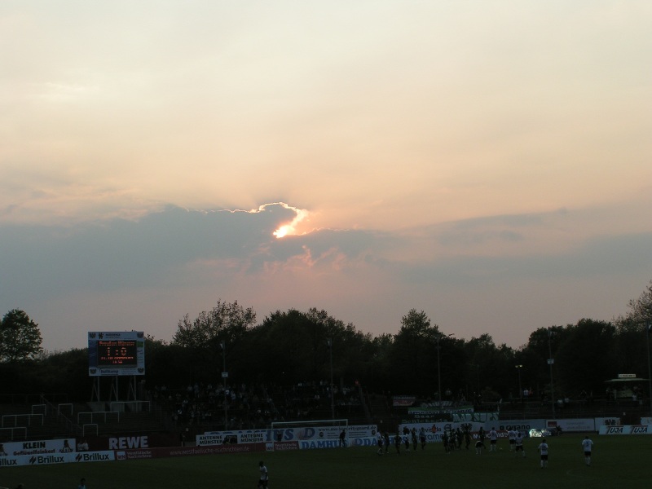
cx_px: 326
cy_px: 244
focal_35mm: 65
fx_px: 1224
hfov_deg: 29.8
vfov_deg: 22.6
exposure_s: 1/250
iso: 50
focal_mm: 10
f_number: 6.3
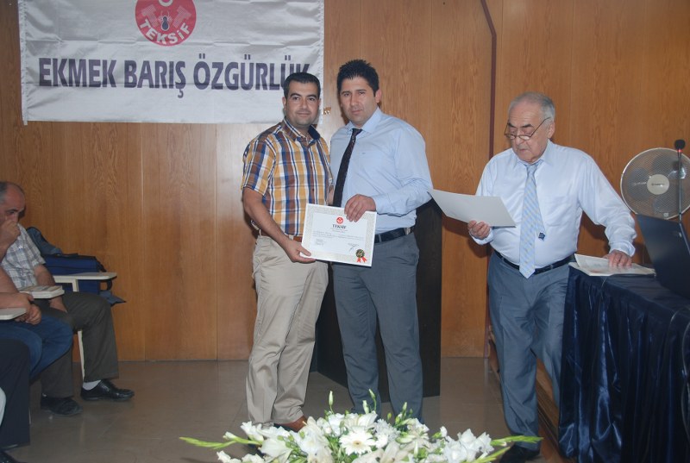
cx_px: 345
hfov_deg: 46.3
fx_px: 807
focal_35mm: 42
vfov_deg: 32.0
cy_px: 232
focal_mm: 28
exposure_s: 1/60
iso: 200
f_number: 4
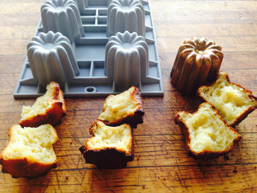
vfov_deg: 42.9
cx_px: 128
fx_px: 245
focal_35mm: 33
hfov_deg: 55.4
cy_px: 96
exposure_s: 1/40
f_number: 2.4
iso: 50
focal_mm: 4.12
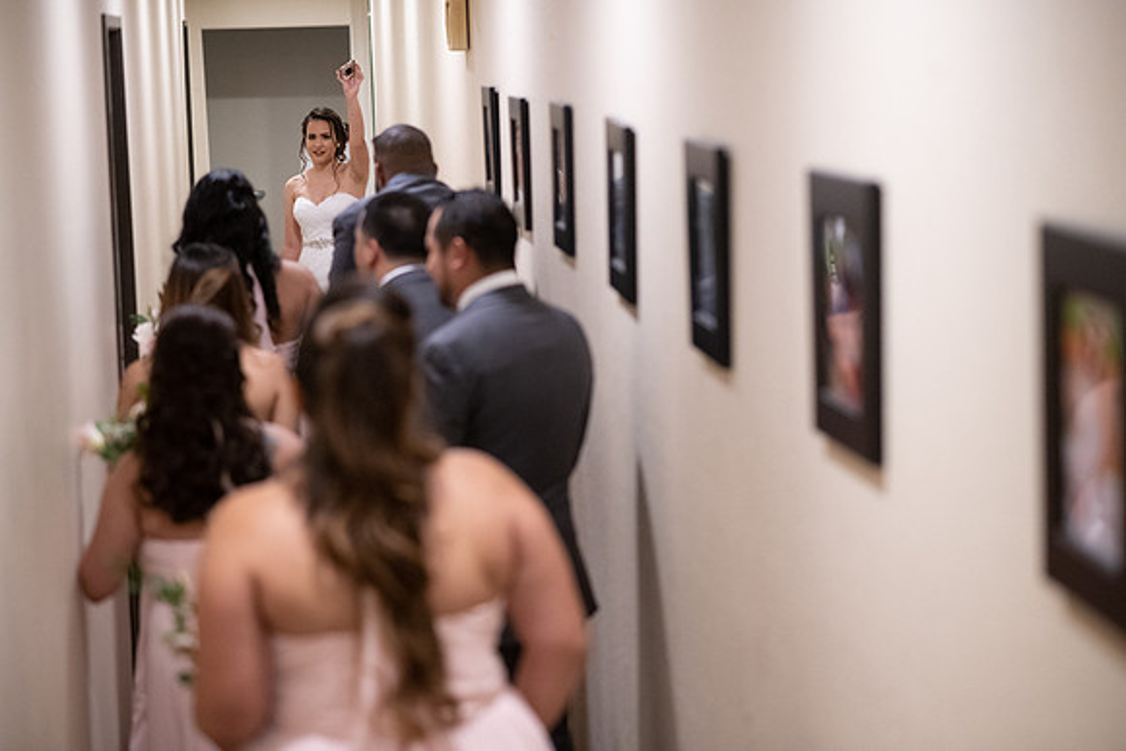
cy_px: 376
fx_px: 2659
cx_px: 563
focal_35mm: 85
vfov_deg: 16.1
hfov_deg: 23.9
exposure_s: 1/320
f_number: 2.5
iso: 3200
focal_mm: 85
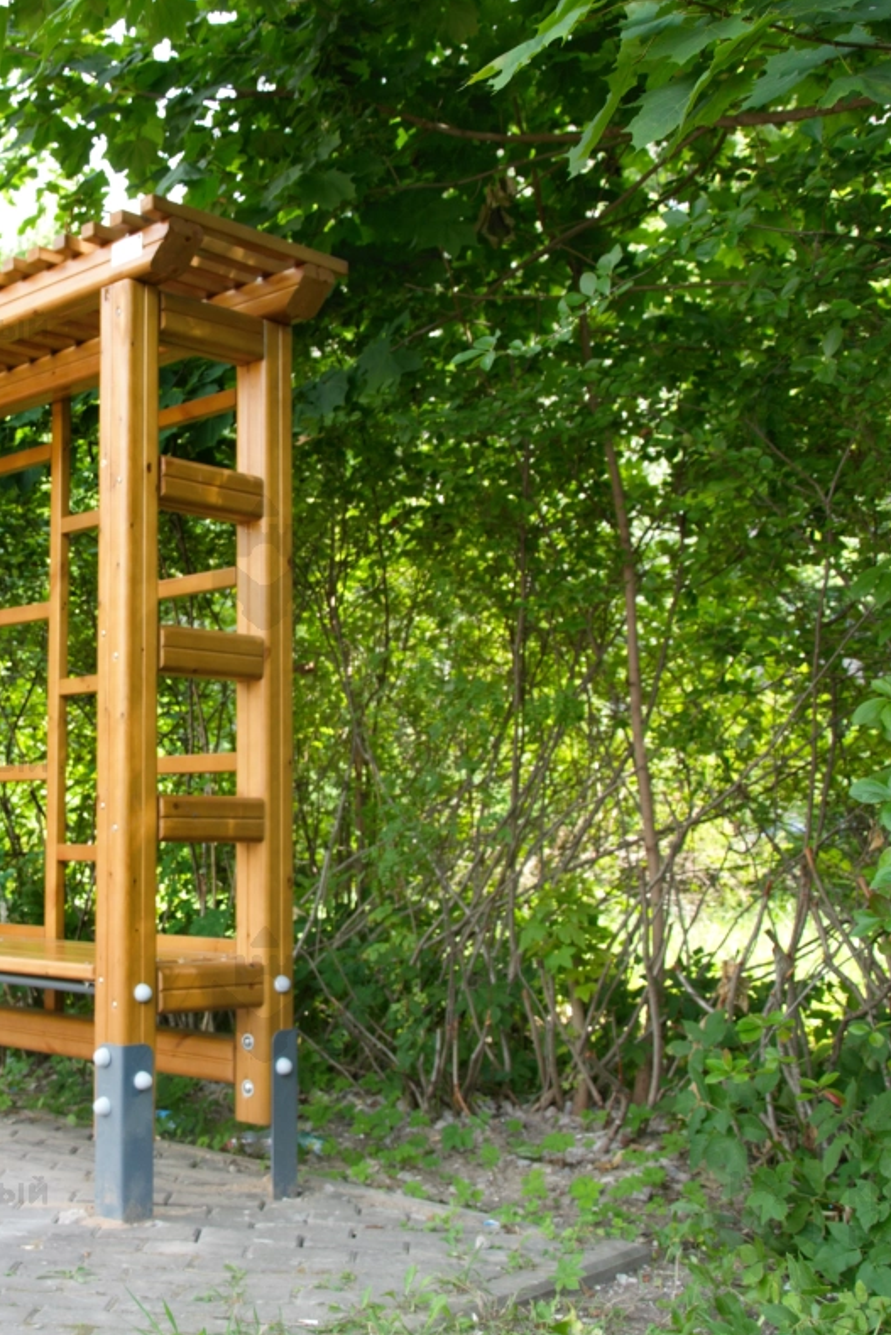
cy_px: 671
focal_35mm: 41
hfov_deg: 31.5
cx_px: 139
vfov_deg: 47.4
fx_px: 1521
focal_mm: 18
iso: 200
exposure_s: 1/100
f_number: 5
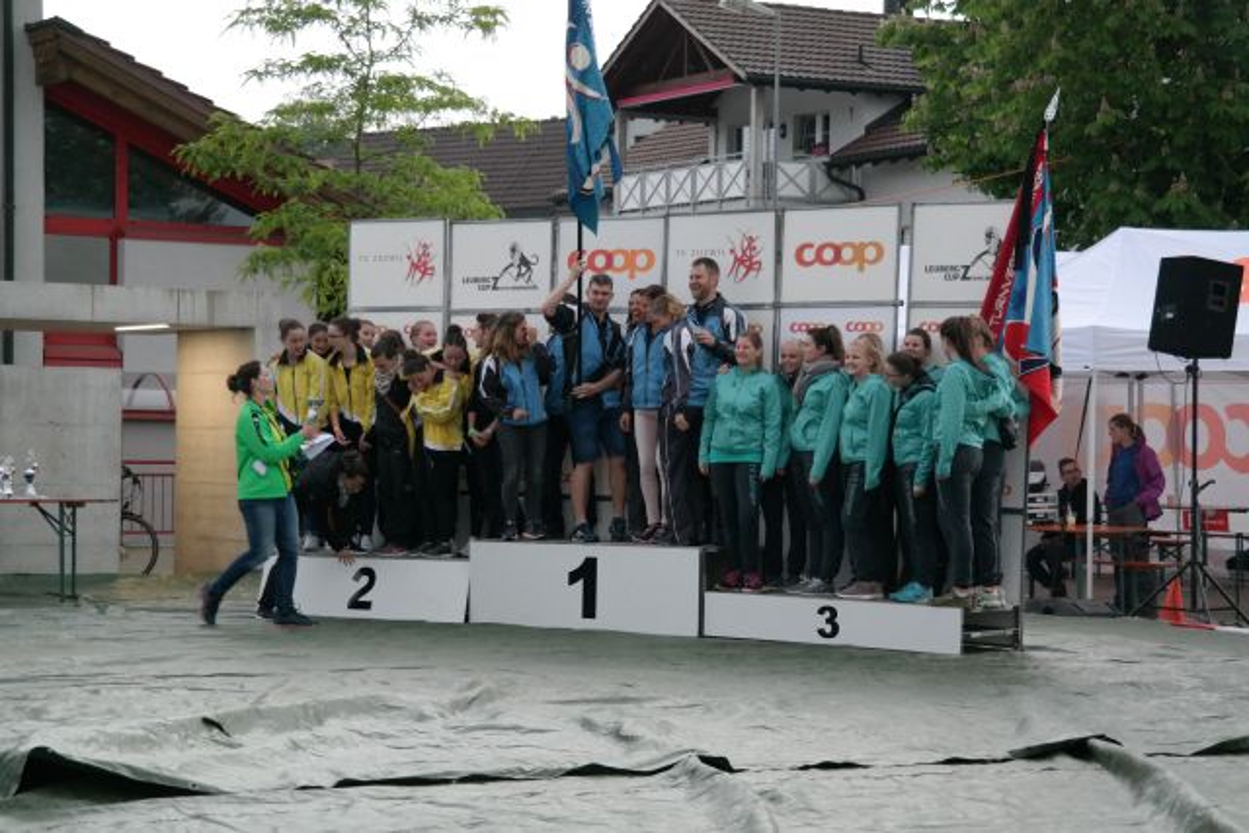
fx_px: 2915
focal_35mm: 84
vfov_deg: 16.3
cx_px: 624
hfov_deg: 24.2
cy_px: 416
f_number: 5.6
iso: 1600
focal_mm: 55
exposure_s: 1/80
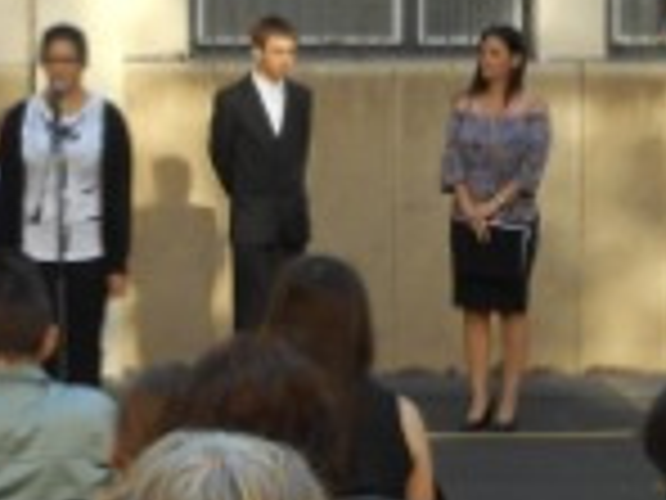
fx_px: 3425
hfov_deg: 11.1
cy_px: 216
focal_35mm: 178
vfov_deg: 8.3
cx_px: 225
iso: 80
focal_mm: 10.5
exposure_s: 1/60
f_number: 5.1
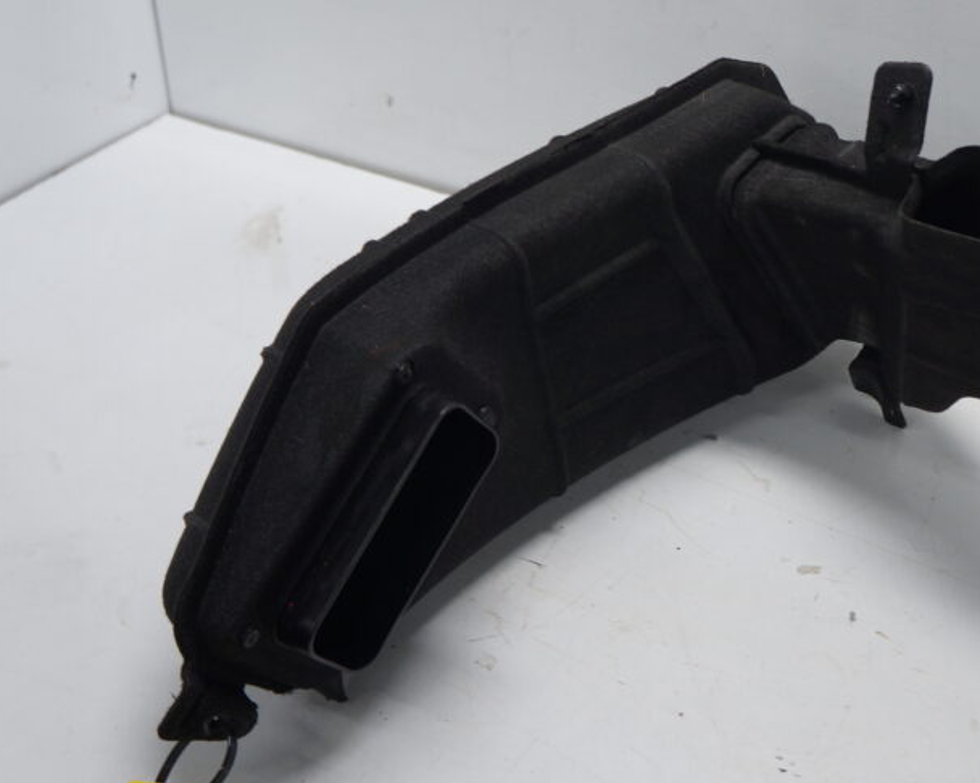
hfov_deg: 36.0
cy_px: 421
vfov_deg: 30.3
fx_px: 1444
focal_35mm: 50
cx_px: 814
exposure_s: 1/60
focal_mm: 21
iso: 160
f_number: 4
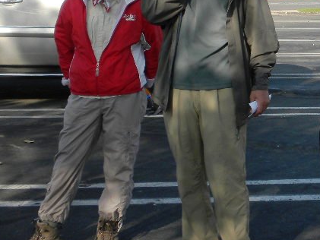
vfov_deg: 16.2
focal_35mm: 90
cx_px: 341
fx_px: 832
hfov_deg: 20.8
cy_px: 28
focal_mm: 6.6
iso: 64
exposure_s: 1/414
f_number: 3.5
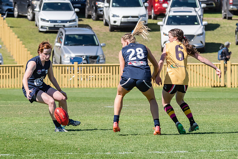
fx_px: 3560
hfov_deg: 3.8
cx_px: 146
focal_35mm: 538
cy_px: 62
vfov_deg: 2.6
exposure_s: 1/1600
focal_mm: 240
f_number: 10
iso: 800
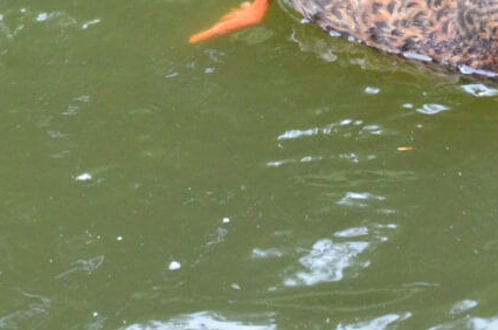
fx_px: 6711
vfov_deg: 2.8
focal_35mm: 486
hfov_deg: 4.2
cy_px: 41
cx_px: 480
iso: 3200
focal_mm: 135
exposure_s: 1/250
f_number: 10
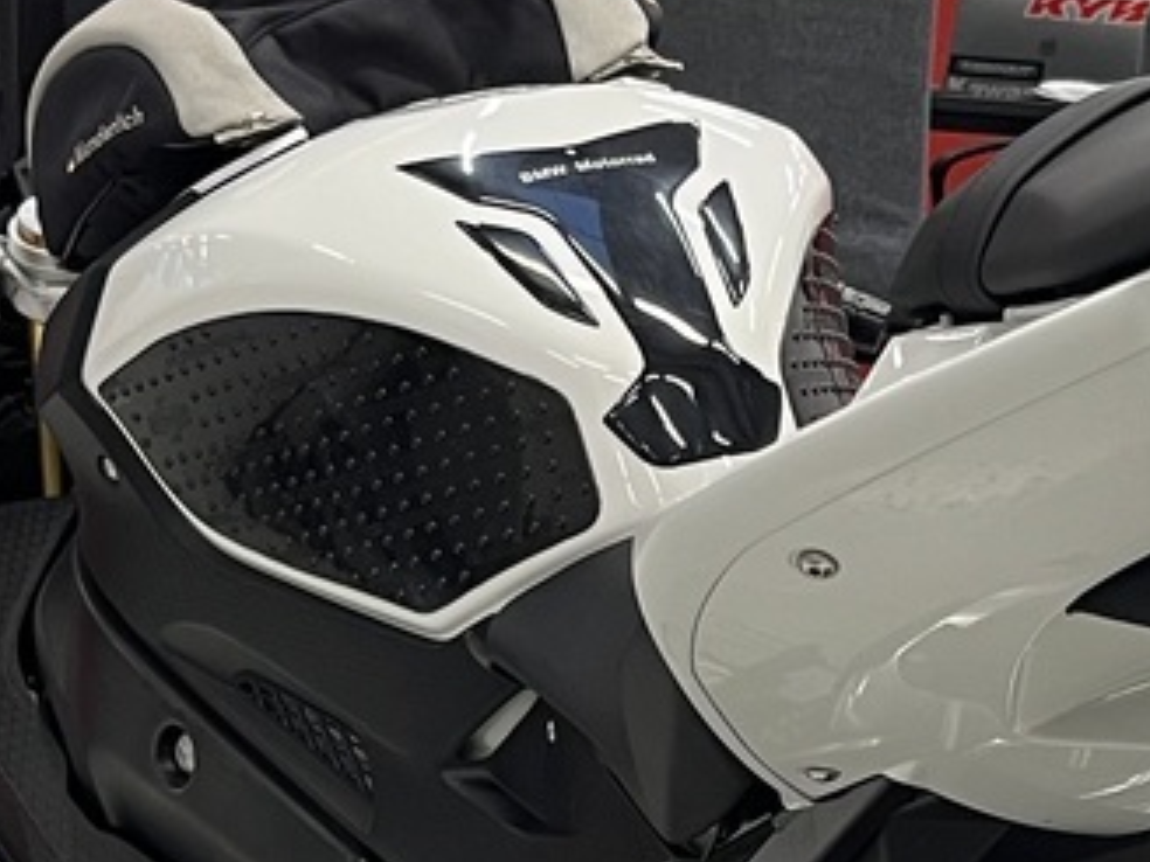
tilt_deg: -14.8
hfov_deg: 17.2
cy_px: 1114
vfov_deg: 12.6
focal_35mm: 114
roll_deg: -3.6
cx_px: 743
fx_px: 3787
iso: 80
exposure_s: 1/50
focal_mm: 5.1
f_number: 1.6
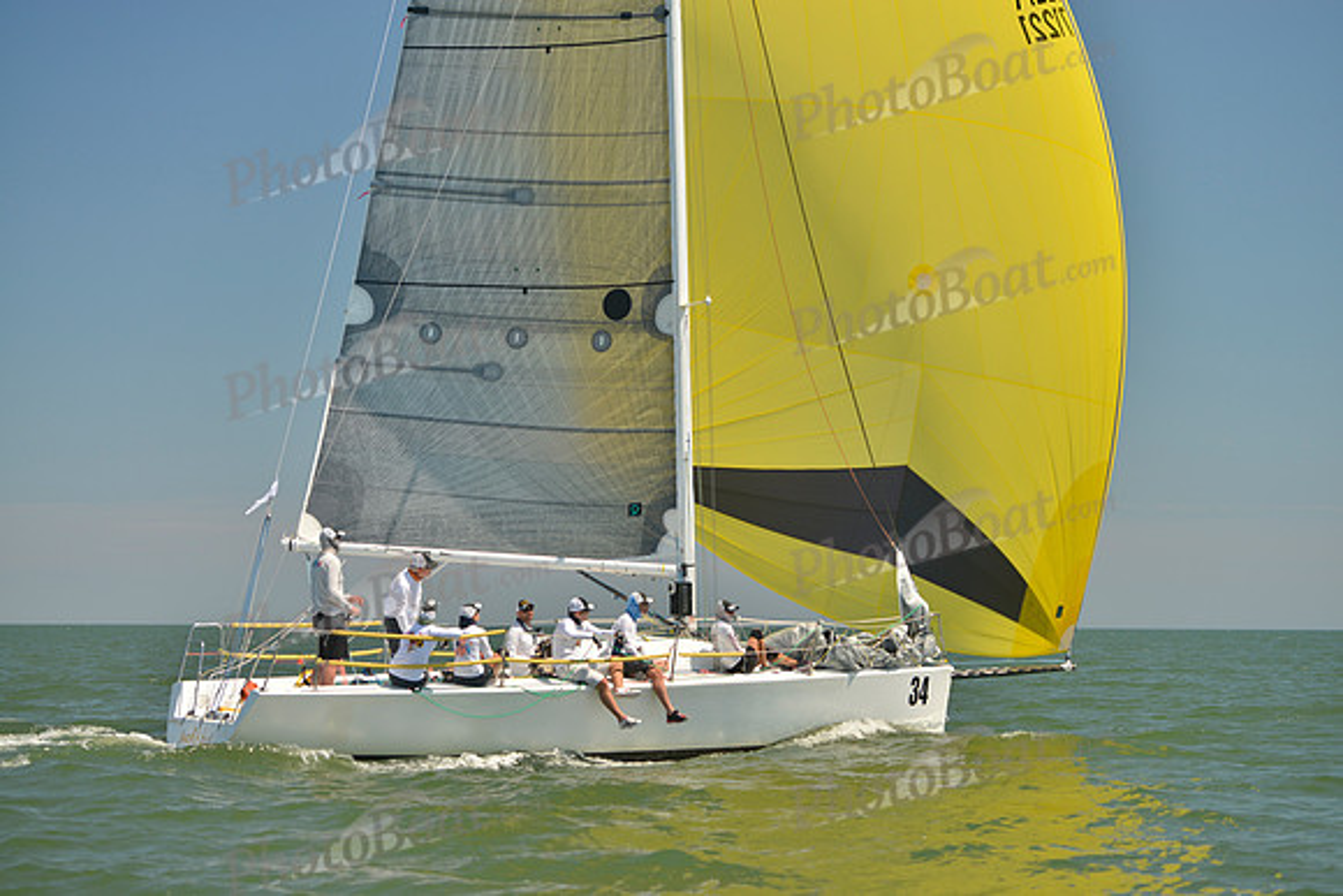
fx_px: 3060
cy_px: 448
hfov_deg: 24.8
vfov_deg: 16.7
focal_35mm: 82
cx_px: 672
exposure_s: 1/800
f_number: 5
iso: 200
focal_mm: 82
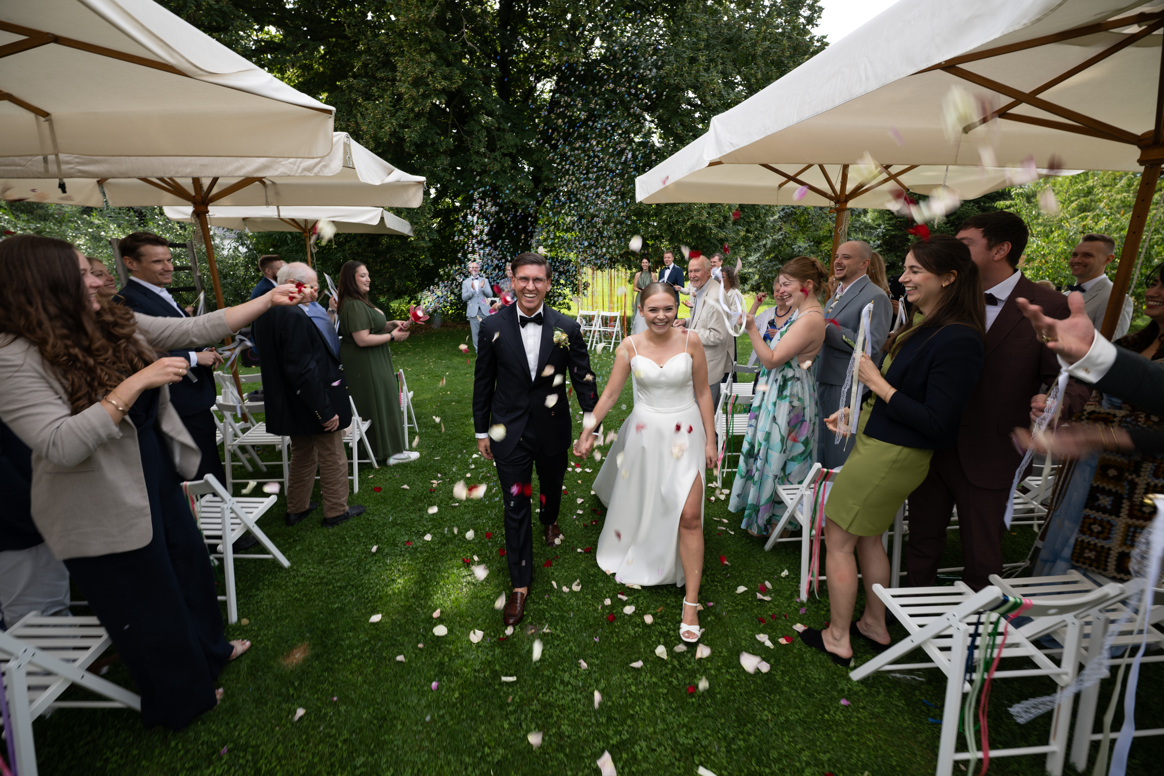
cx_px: 582
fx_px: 453
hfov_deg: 104.3
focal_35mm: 14
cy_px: 388
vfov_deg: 81.2
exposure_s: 1/80
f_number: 5.6
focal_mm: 14
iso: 100
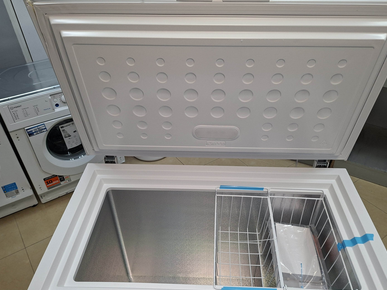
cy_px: 165
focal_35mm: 27
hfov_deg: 65.3
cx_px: 198
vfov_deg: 51.2
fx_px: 302
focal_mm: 5.54
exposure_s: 1/100
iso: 200
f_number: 1.8
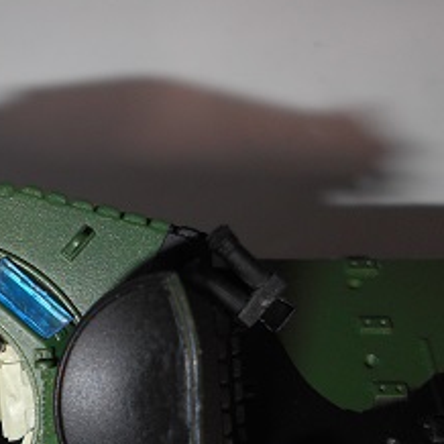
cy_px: 360
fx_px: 972
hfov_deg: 23.9
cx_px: -55
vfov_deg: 25.3
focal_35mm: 67
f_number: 8.5
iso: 80
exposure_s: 1/30
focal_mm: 5.1
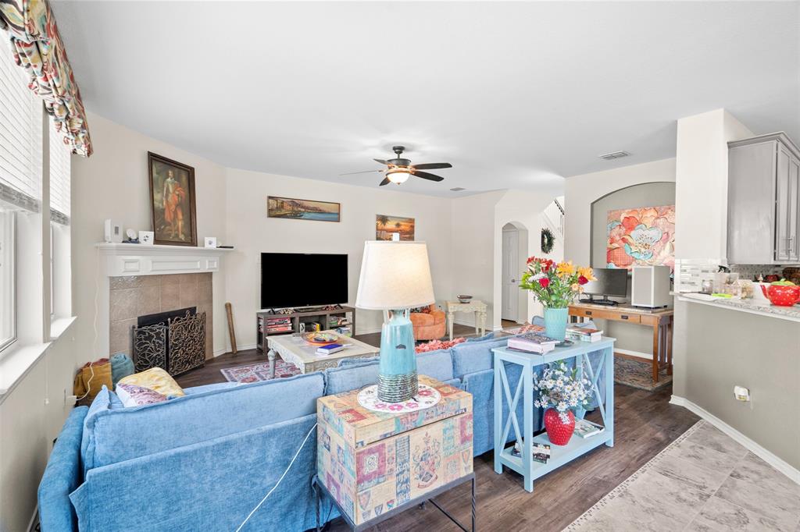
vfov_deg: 73.7
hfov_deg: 96.8
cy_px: 266
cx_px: 400
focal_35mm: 16
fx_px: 355
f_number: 8
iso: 800
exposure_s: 1.3
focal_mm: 16
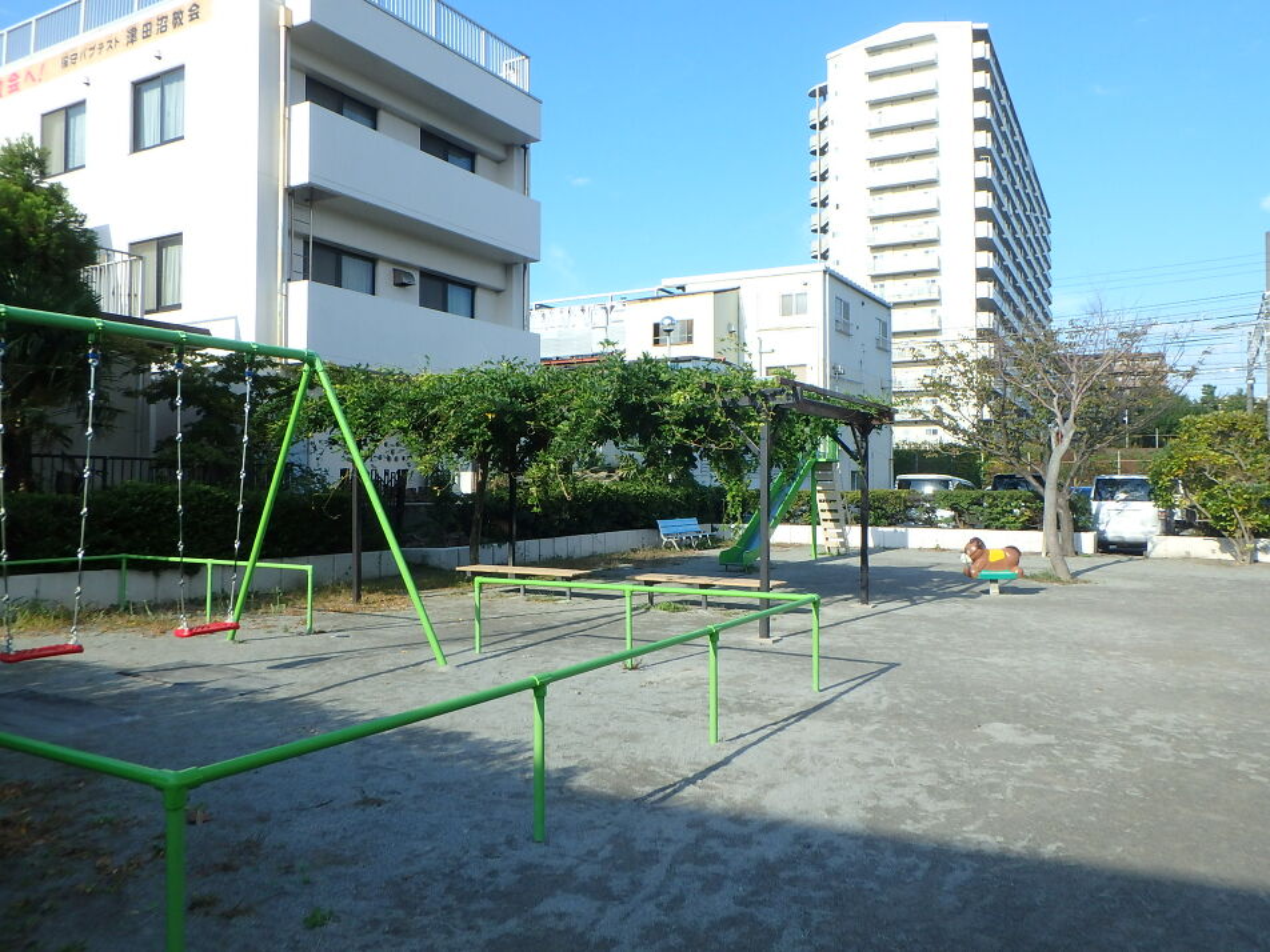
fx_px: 954
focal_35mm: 26
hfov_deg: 67.3
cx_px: 635
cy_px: 476
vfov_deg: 53.1
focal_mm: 4.7
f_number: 4.3
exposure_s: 1/500
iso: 125
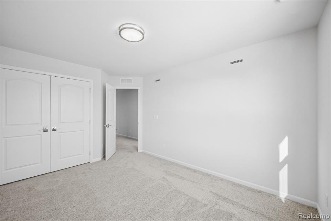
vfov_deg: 81.2
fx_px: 129
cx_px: 166
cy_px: 110
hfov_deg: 104.2
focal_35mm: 14
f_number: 9
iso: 50
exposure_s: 1/1.67
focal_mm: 14
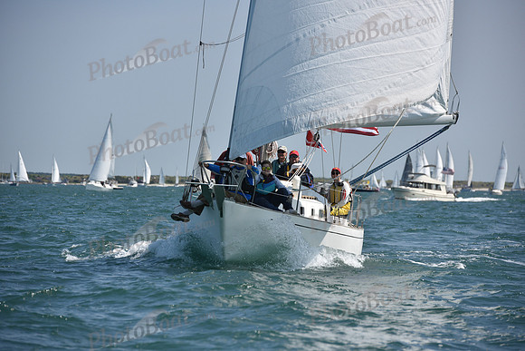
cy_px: 176
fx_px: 2917
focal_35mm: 200
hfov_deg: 10.3
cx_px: 262
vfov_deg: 6.9
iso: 320
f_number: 6.3
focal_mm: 200
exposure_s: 1/800
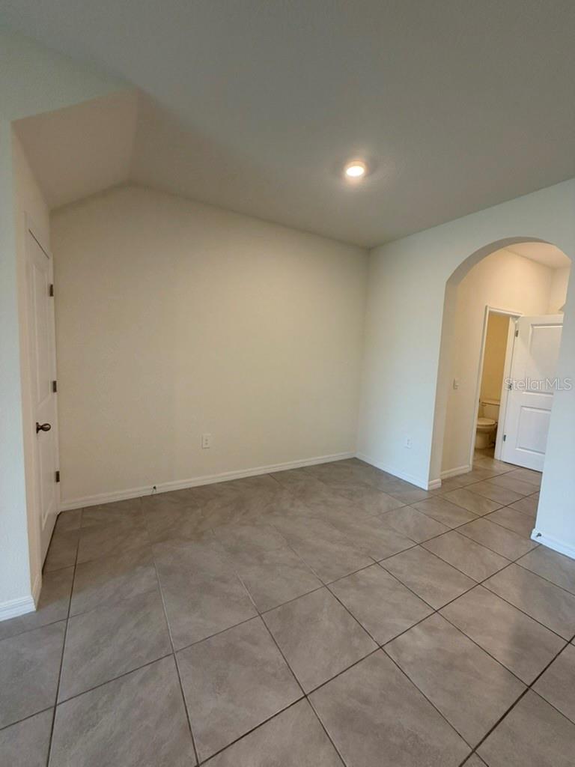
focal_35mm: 14
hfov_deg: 85.7
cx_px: 288
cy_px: 384
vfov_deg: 102.1
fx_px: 310
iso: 160
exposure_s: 1/60
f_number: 2.2
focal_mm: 2.22
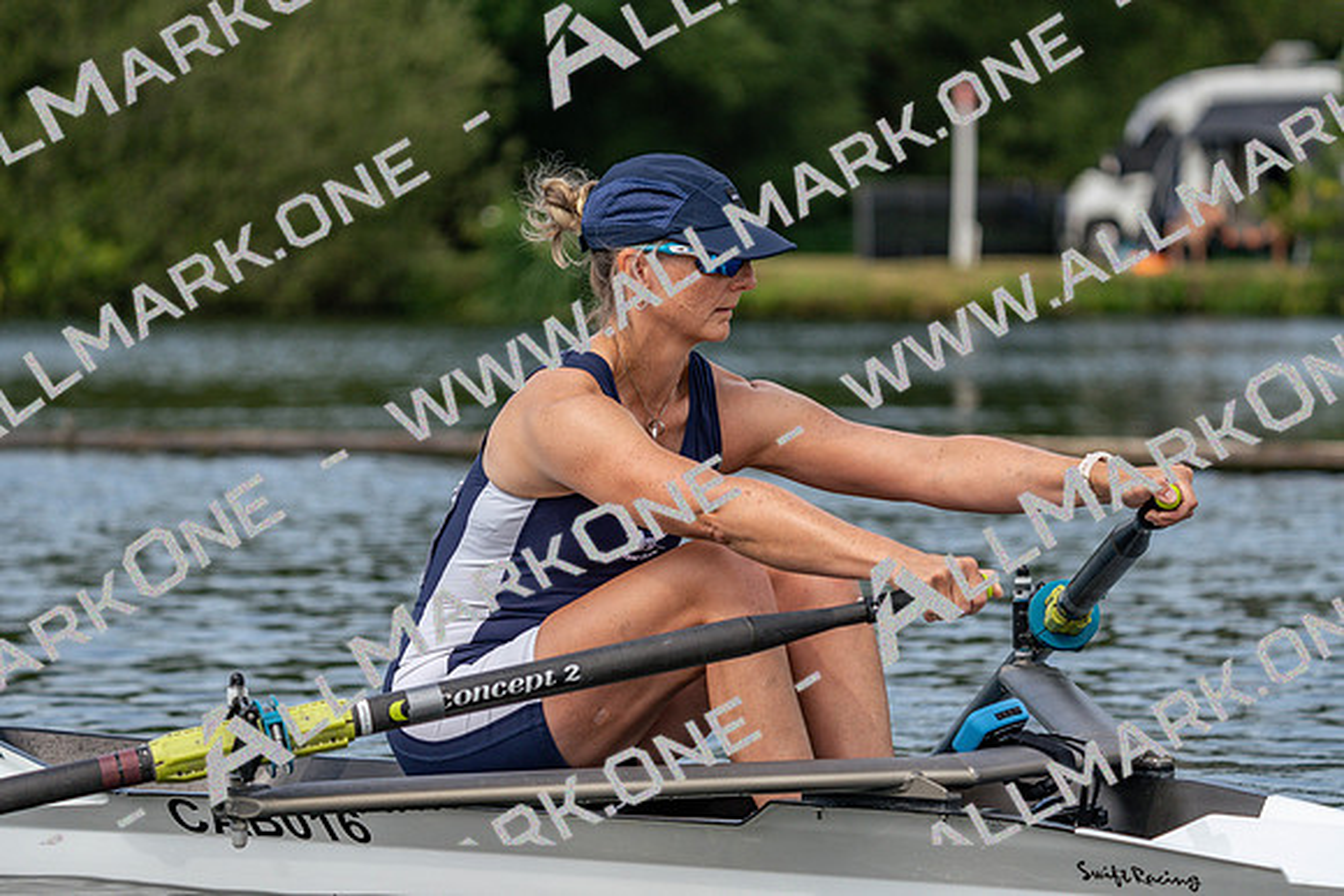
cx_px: 672
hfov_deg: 10.3
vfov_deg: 6.9
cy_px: 448
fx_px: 7468
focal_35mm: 200
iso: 400
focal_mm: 200
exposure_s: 1/1600
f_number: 5.6
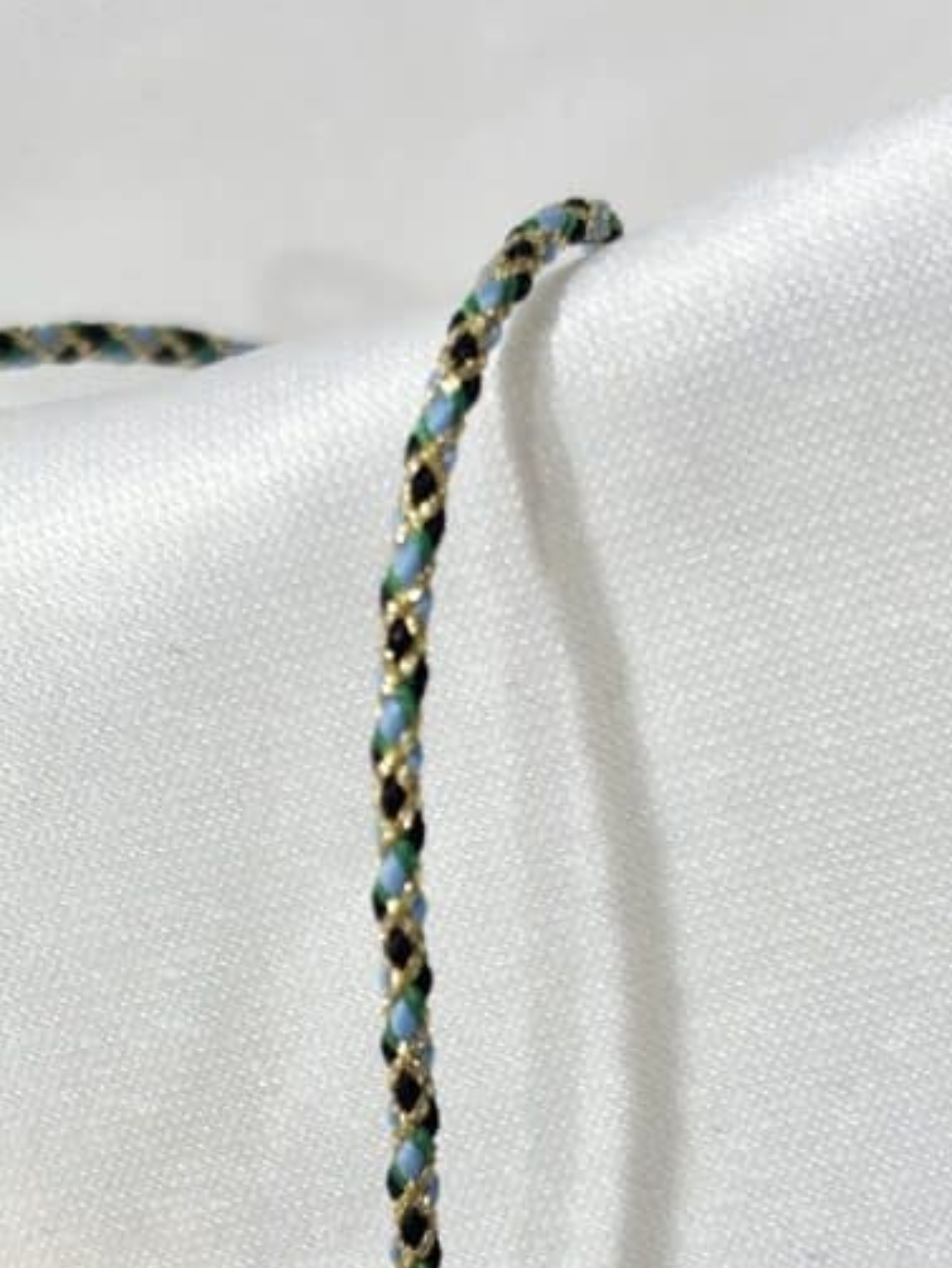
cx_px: 242
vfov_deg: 18.3
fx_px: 3884
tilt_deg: -55.4
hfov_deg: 13.9
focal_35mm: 106
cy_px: 1048
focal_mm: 5.96
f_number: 1.6
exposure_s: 1/281
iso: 32
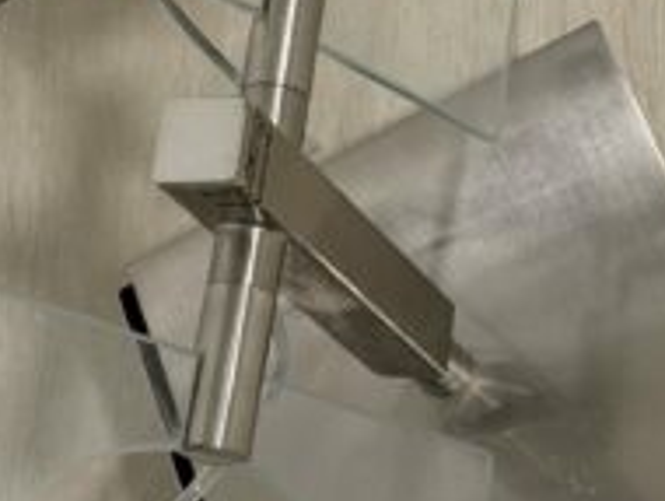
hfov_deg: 19.4
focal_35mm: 101
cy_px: 140
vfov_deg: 14.6
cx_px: 399
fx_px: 1943
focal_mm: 6.76
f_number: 1.78
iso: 200
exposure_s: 1/50
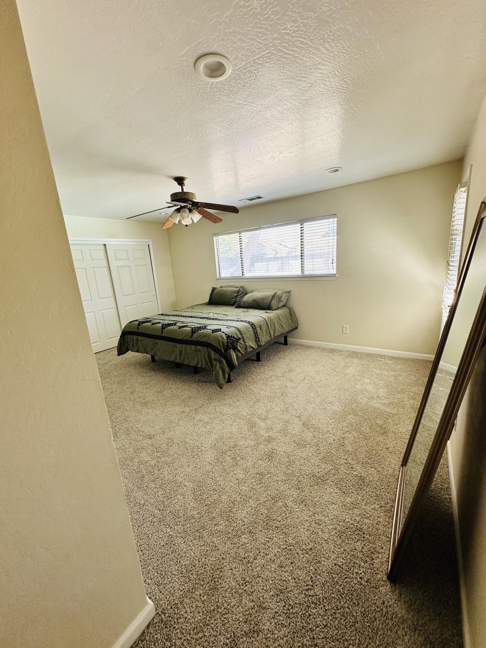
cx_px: 243
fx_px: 262
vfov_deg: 102.1
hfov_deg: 85.7
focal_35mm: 14
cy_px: 324
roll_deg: +3.4
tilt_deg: -13.7
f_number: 2.2
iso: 80
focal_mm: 2.22
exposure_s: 1/99
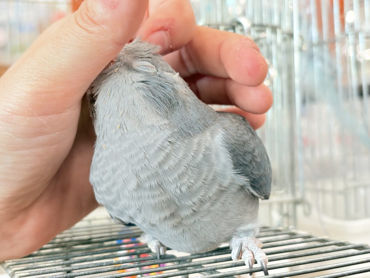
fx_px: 556
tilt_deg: -0.7
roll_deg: +2.2
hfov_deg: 36.8
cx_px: 185
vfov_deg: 28.0
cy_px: 139
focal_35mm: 52
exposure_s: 1/50
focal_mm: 5.96
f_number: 1.6
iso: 80
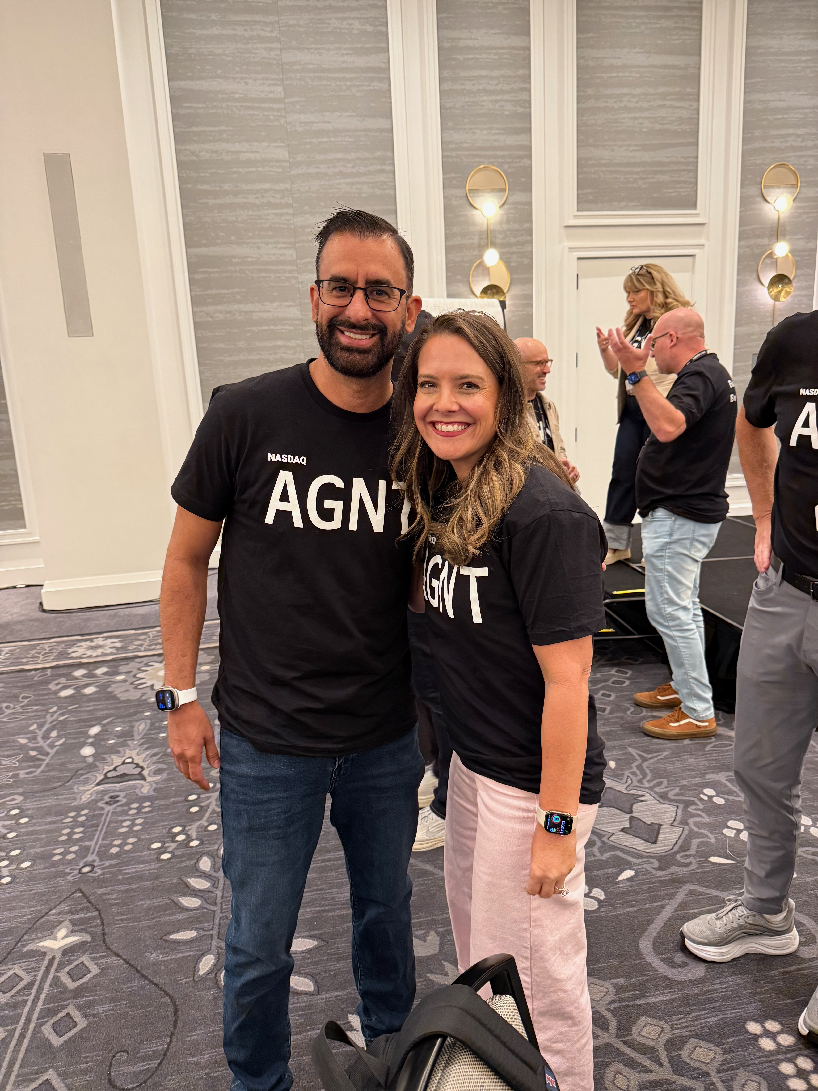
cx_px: 409
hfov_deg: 56.8
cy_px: 546
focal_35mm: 24
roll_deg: +2.6
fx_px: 756
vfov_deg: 71.6
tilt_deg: -14.1
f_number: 1.78
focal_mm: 6.76
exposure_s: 1/60
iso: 320
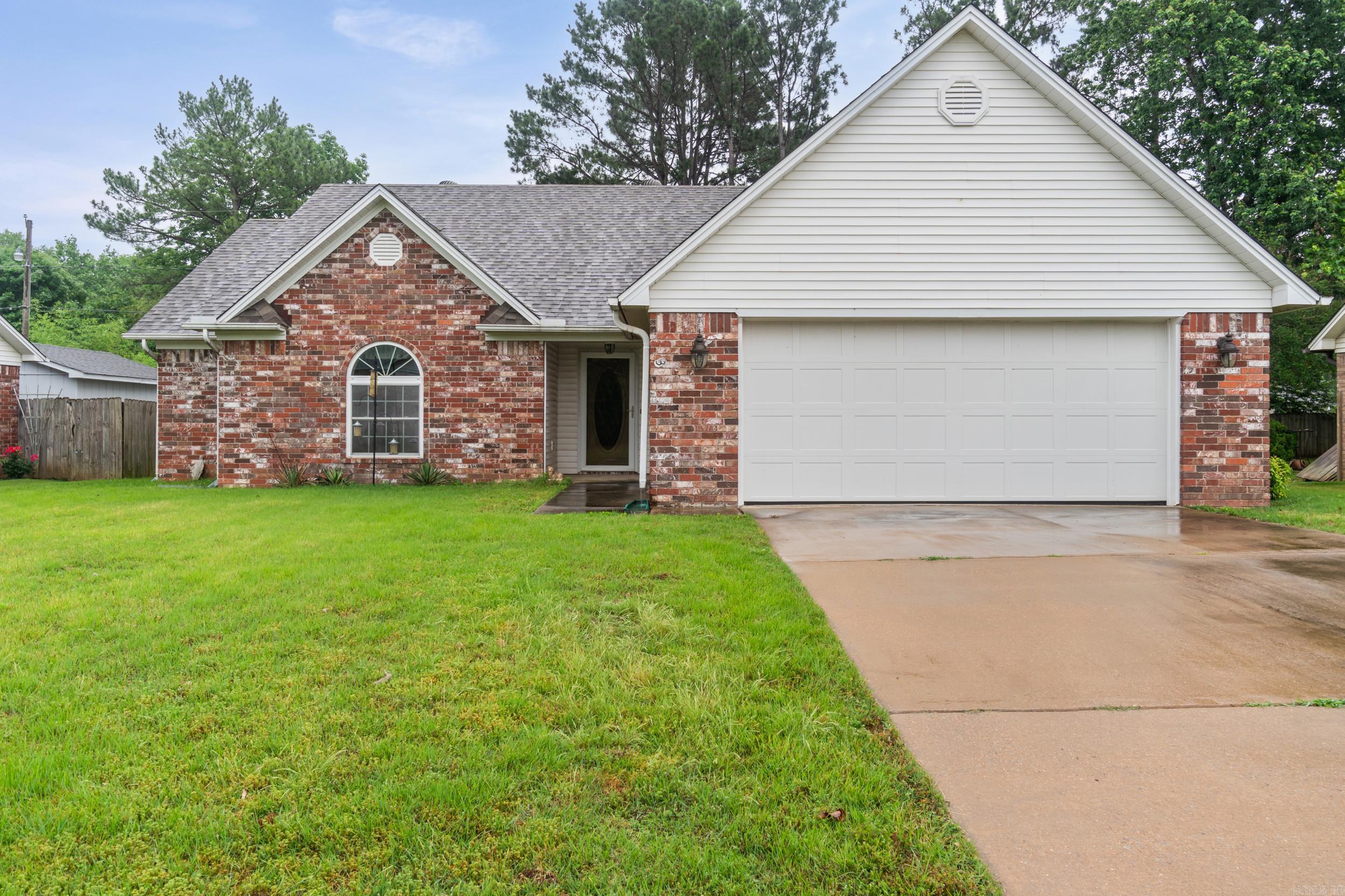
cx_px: 672
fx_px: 1009
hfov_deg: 67.4
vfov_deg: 47.9
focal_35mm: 27
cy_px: 448
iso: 250
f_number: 9
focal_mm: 18
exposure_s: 1/30
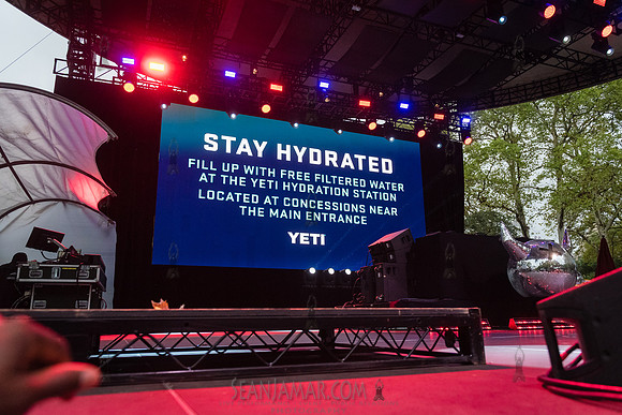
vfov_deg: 48.0
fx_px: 467
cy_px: 208
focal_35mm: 27
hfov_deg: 67.4
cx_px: 311
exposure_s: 1/800
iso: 5000
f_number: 3.5
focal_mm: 27
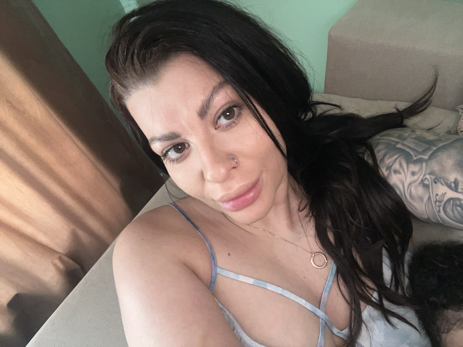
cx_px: 232
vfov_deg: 58.9
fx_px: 308
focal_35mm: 23
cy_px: 174
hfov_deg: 73.9
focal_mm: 2.71
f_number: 2.2
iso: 200
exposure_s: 1/31
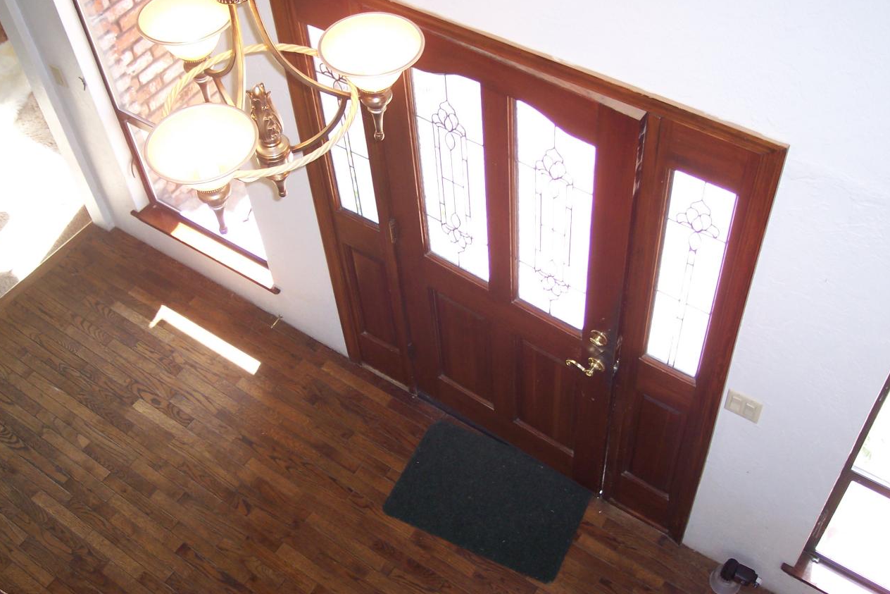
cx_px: 441
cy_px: 266
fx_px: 989
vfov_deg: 33.4
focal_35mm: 40
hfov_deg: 48.5
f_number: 2.8
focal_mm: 8
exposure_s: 1/60
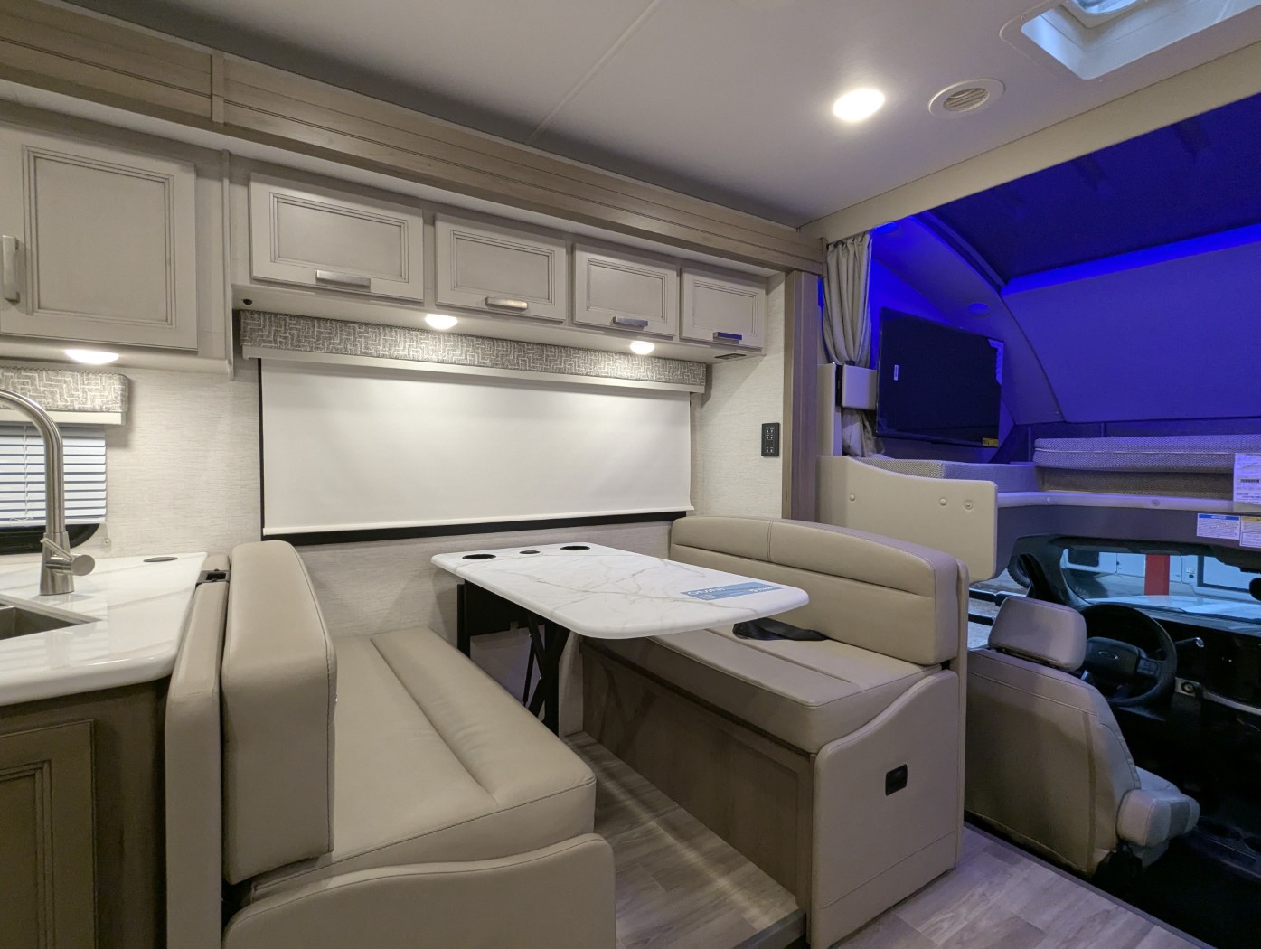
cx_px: 630
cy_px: 474
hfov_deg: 94.4
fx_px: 584
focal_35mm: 16
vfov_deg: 78.2
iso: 253
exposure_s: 1/92.7
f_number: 2.2
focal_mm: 2.35
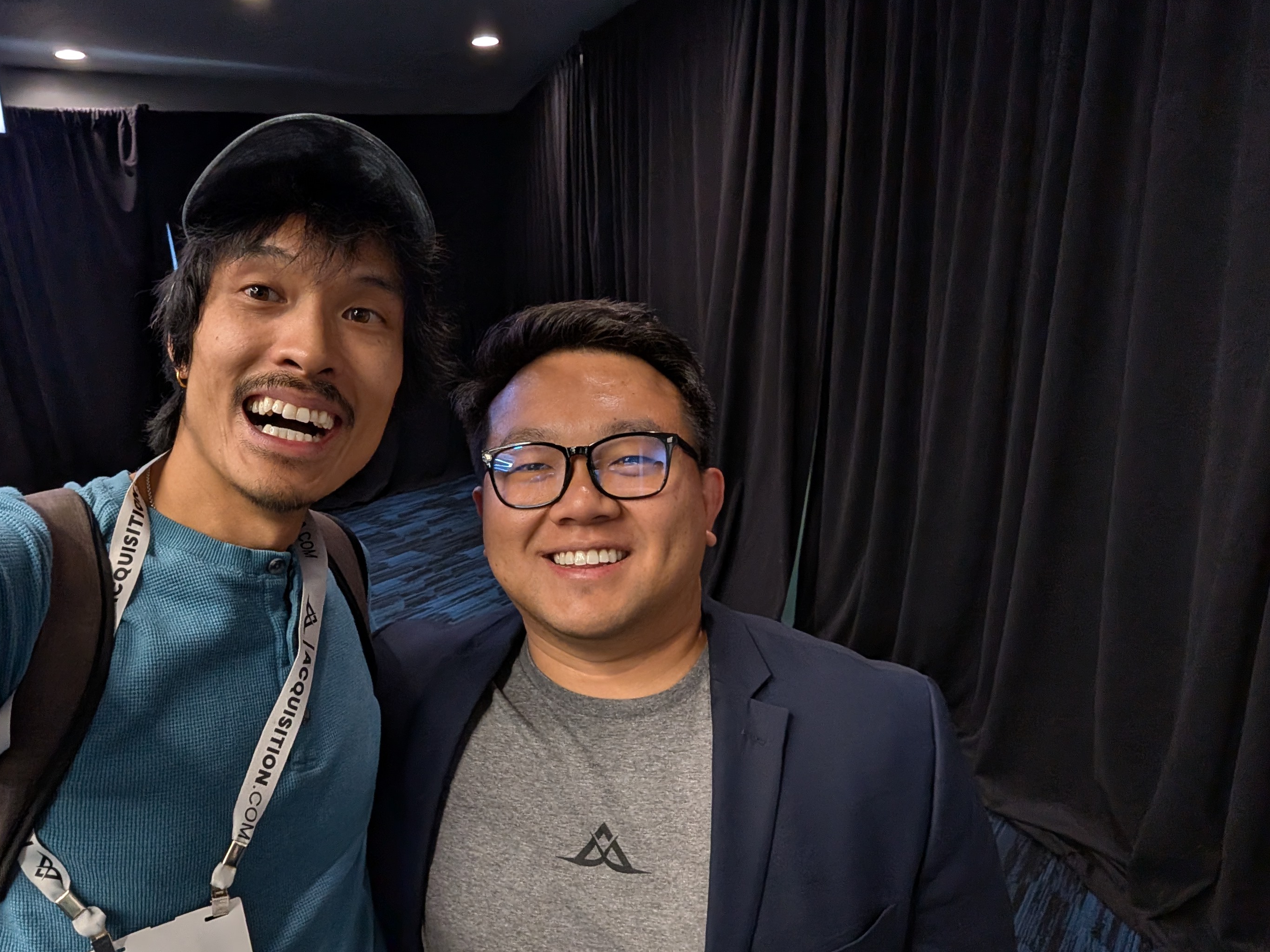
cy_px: 548
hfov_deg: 71.3
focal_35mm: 24
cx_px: 550
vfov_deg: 56.6
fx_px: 881
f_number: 2.2
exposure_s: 1/120
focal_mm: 2.71
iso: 522
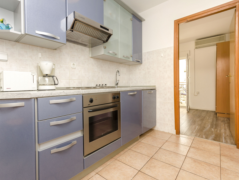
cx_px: 104
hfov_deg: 90.5
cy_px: 89
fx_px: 117
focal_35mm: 17
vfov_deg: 74.7
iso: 160
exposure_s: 1/80
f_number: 8
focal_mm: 10
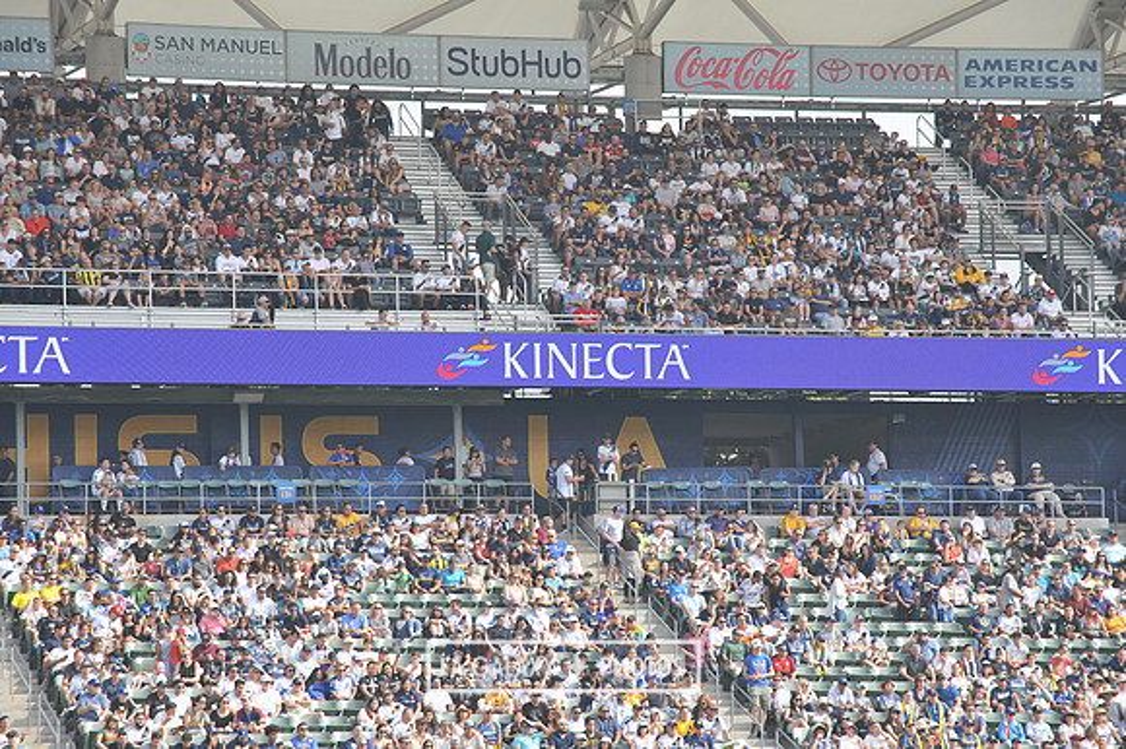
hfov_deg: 11.8
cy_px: 374
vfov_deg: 7.8
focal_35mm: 175
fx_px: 5470
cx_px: 563
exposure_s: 1/250
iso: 200
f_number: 8
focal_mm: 175
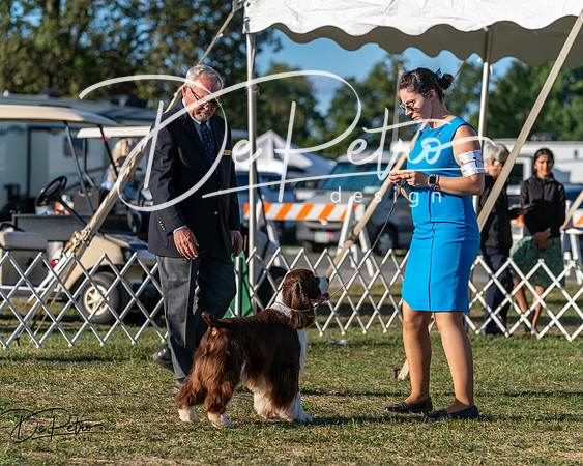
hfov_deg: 13.2
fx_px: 2525
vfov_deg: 10.5
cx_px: 292
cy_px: 233
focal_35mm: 146
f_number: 4.5
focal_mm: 130
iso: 125
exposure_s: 1/1250
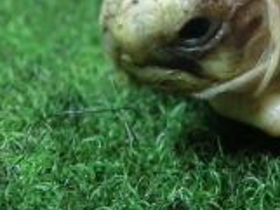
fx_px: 899
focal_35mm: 111
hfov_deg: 17.4
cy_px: 24
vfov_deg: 13.3
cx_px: 264
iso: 400
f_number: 3
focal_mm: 5
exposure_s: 1/60
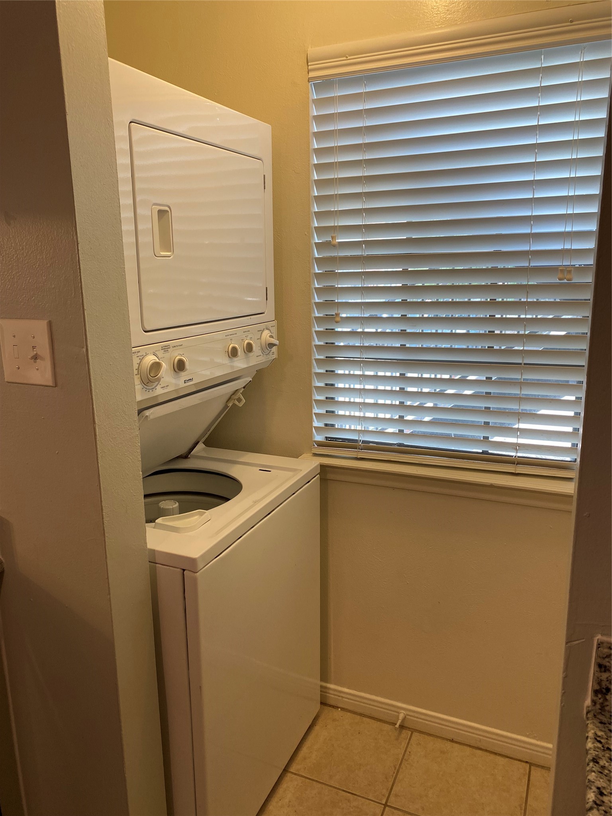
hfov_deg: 53.1
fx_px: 613
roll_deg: +1.0
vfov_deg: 67.3
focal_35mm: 26
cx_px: 306
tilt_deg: -13.1
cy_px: 408
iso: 64
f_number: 1.8
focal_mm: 4.25
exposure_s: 1/60
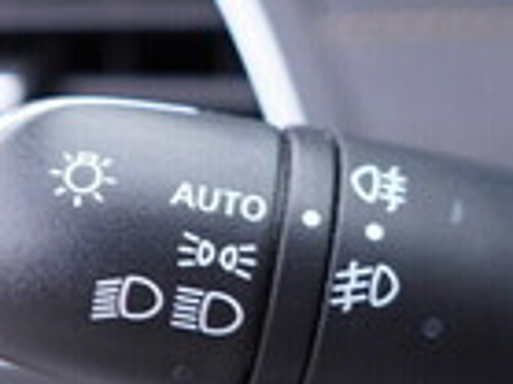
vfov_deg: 10.8
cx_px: 502
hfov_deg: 14.2
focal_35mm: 137
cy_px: 238
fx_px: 2029
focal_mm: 24
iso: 200
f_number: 2.8
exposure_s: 1/40
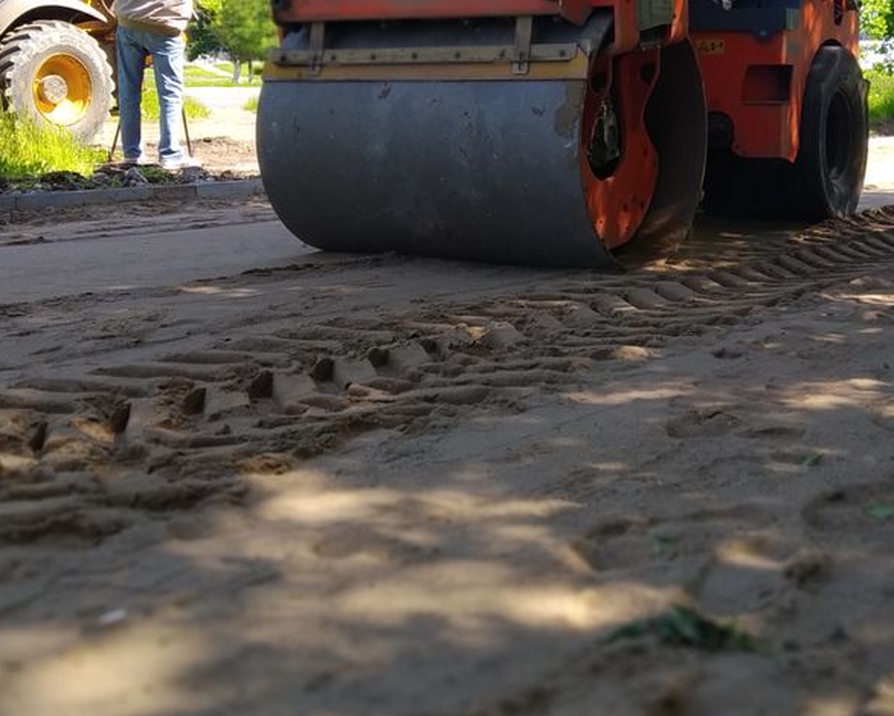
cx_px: 580
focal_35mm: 52
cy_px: 148
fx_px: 1376
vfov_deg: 28.5
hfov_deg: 35.7
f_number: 2.2
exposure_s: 1/100
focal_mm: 3.82
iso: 125
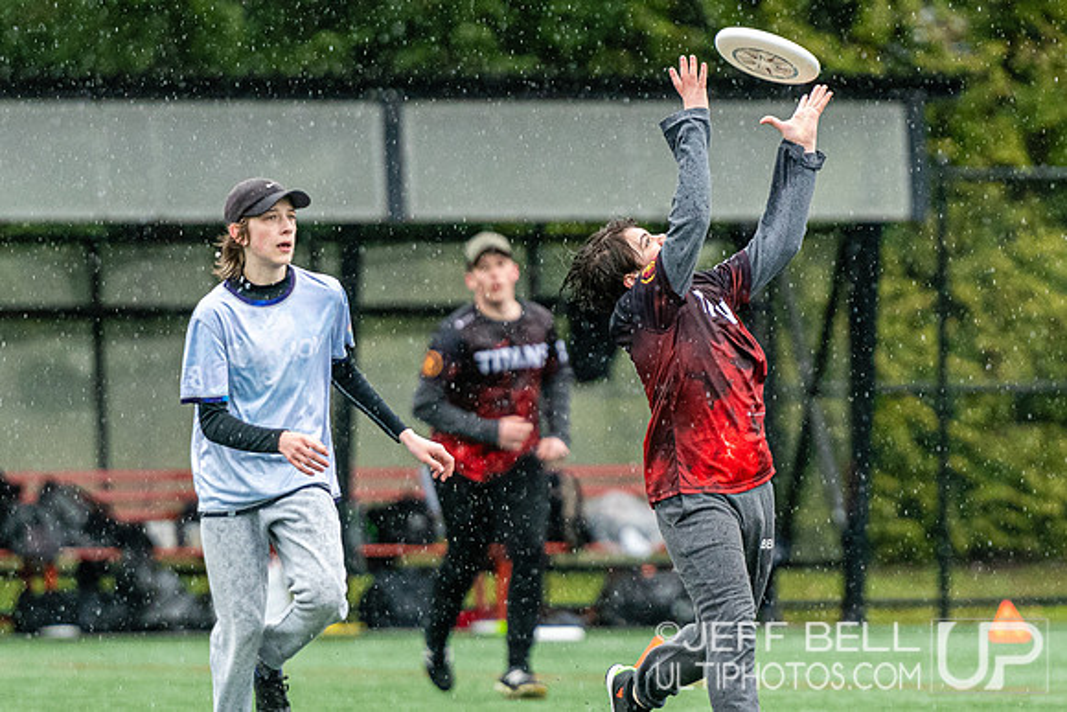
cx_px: 679
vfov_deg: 2.5
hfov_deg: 3.8
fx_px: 16250
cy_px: 388
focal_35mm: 548
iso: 1600
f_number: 3.2
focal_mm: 200
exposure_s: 1/1000
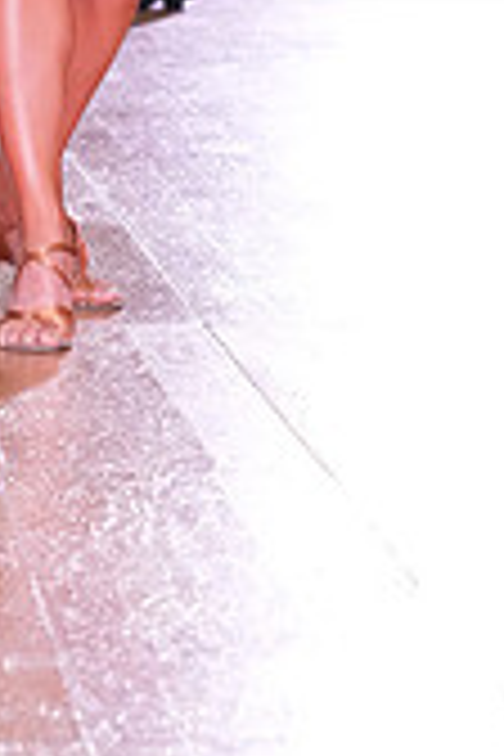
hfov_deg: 6.2
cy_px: -504
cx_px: -223
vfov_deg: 9.1
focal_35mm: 218
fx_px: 4578
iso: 5000
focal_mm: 63
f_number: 5
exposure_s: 1/320
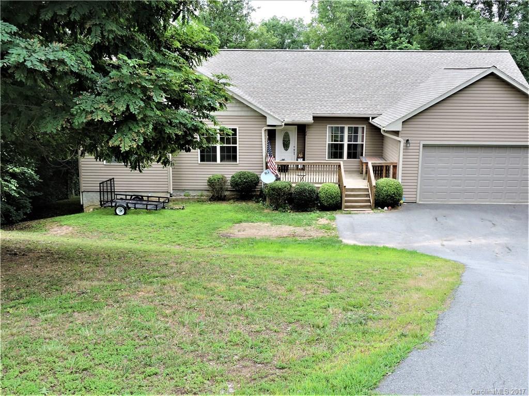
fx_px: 535
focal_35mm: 35
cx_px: 264
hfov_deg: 52.6
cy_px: 198
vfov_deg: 40.7
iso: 100
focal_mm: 6.3
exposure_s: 1/125
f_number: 3.8
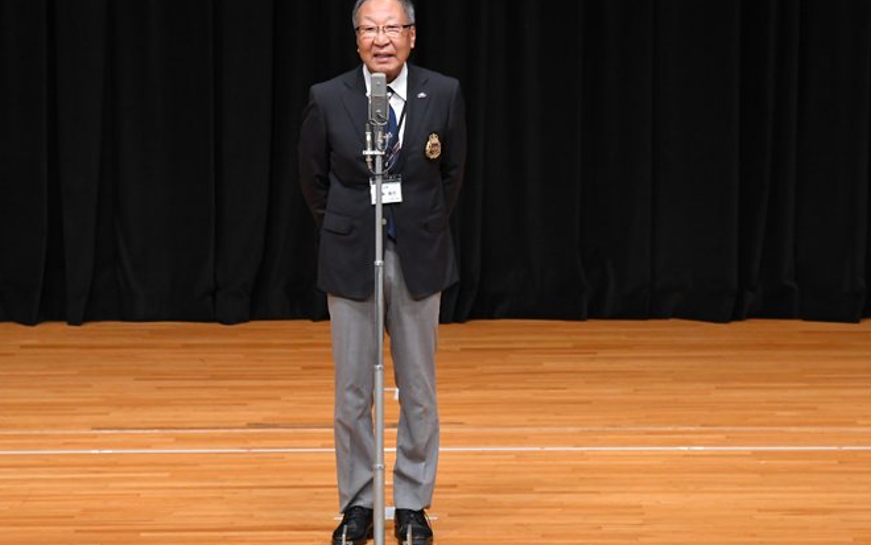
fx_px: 6815
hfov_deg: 7.3
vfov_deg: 4.6
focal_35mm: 287
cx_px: 402
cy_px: 260
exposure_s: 1/400
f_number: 5.6
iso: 3200
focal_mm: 160
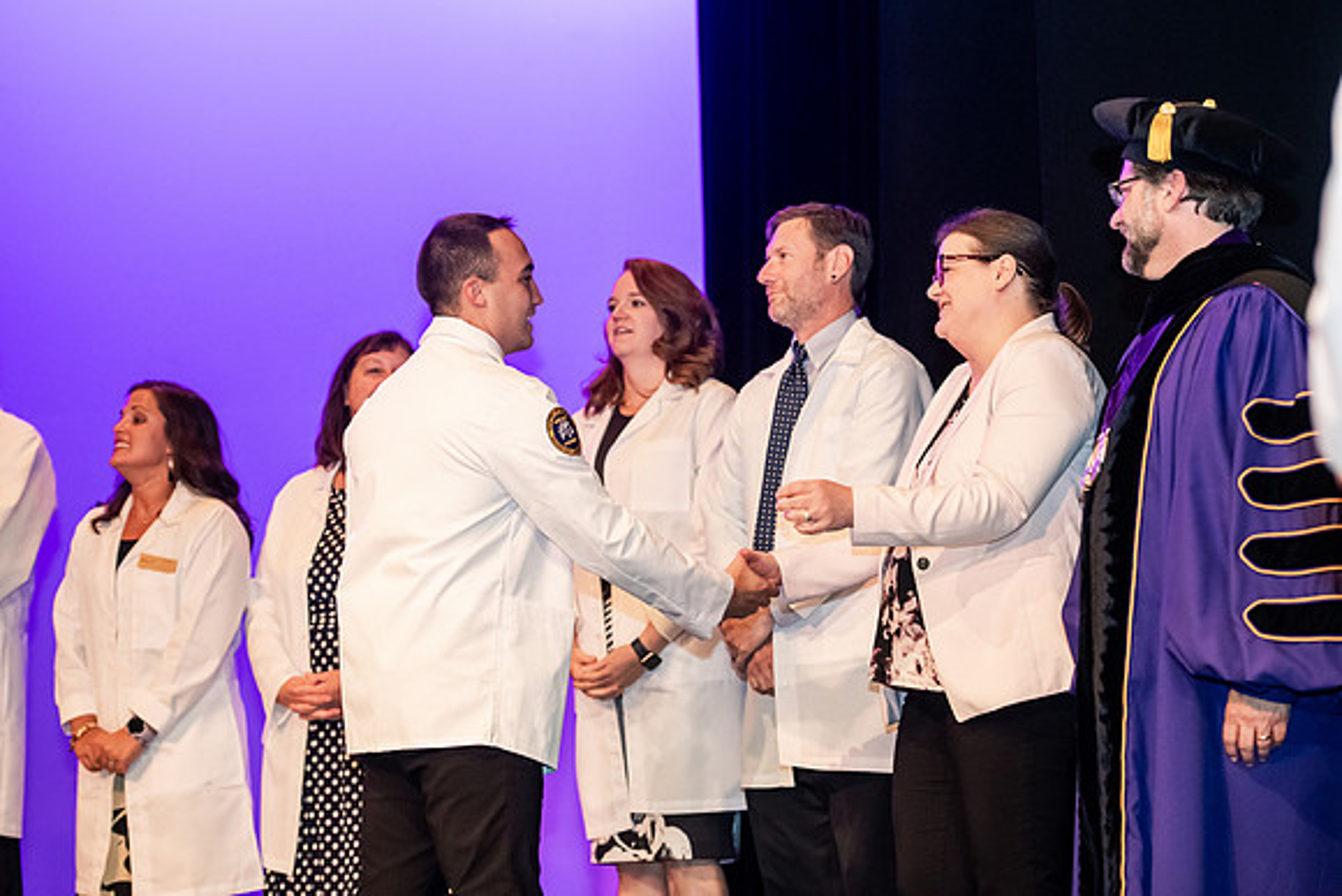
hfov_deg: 23.6
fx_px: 3206
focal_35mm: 86
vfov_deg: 15.9
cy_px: 448
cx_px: 671
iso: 3200
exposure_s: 1/200
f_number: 3.5
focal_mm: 86
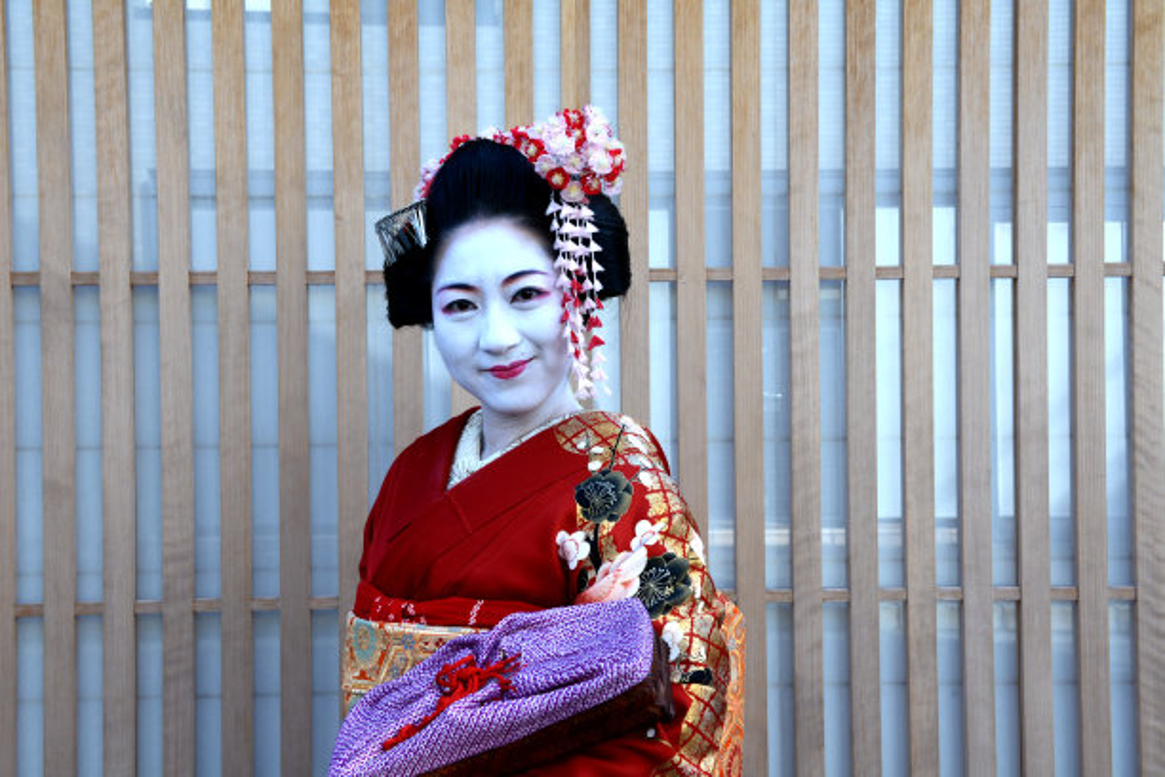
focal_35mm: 45
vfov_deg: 29.9
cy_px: 388
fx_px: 1456
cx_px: 582
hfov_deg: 43.6
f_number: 10
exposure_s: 1/200
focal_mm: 45
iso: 400
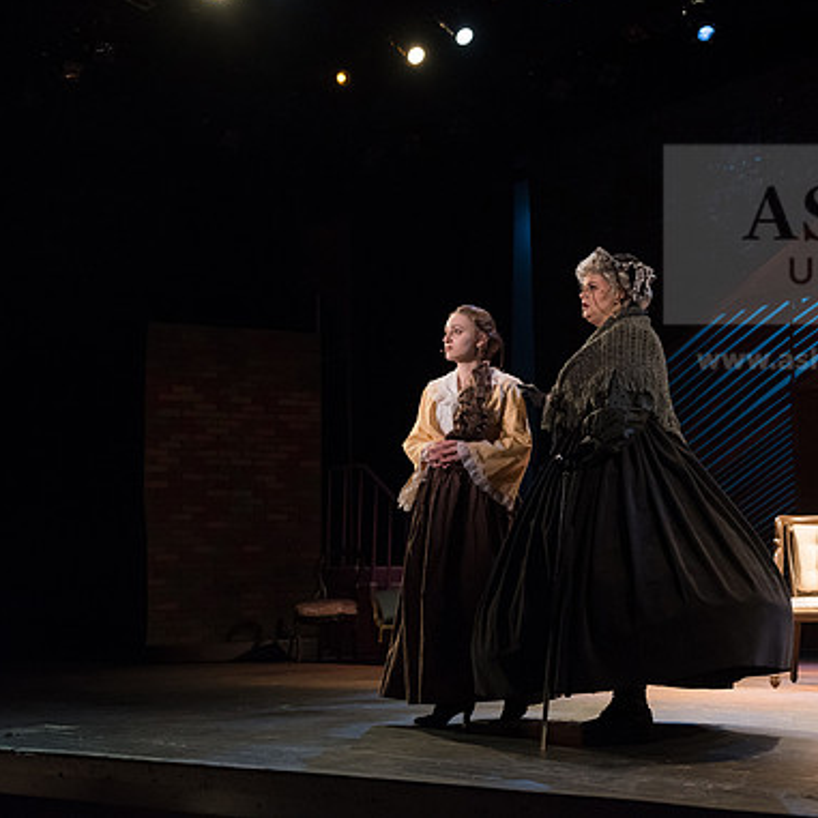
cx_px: 599
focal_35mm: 57
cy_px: 405
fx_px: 1524
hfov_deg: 29.6
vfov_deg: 30.0
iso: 3200
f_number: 4
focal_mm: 44
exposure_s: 1/200
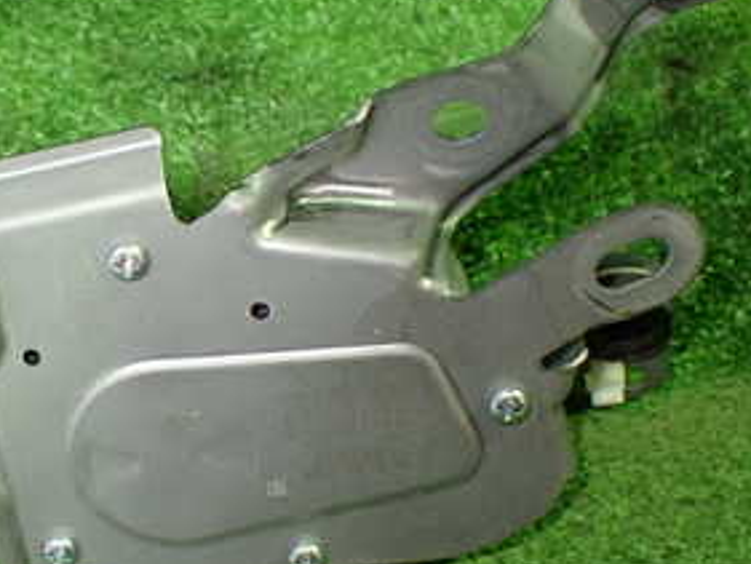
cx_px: 150
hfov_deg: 29.6
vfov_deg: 22.9
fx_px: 1389
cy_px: 369
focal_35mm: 64
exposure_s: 1/80
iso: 800
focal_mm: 5.4
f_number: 2.3
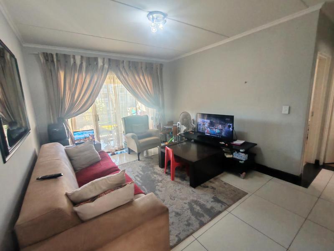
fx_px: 154
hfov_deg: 94.5
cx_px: 167
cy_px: 126
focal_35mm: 16
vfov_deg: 78.1
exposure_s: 1/33
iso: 125
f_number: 2.2
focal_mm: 1.96
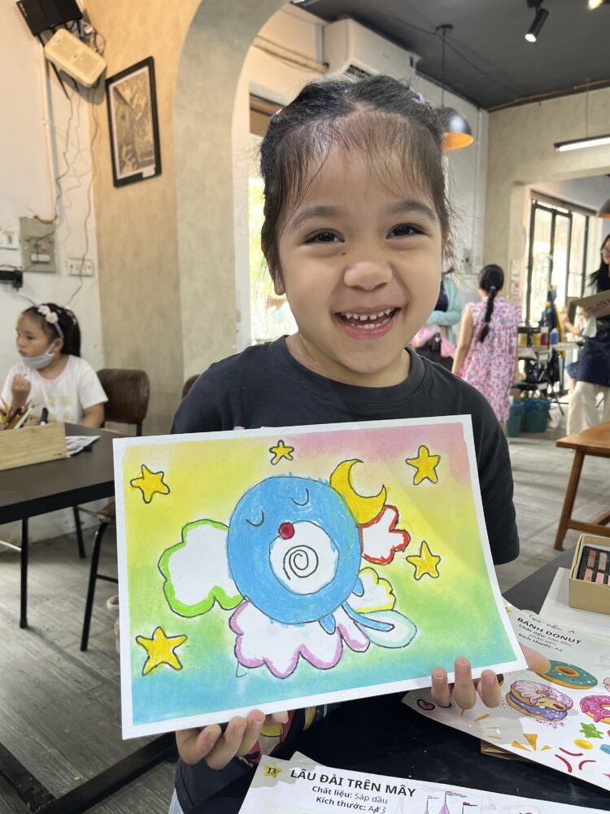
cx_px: 305
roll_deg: +1.5
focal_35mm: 26
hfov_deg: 53.1
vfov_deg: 67.3
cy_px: 407
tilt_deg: -9.2
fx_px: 611
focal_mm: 5.1
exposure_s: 1/100
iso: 80
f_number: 1.6
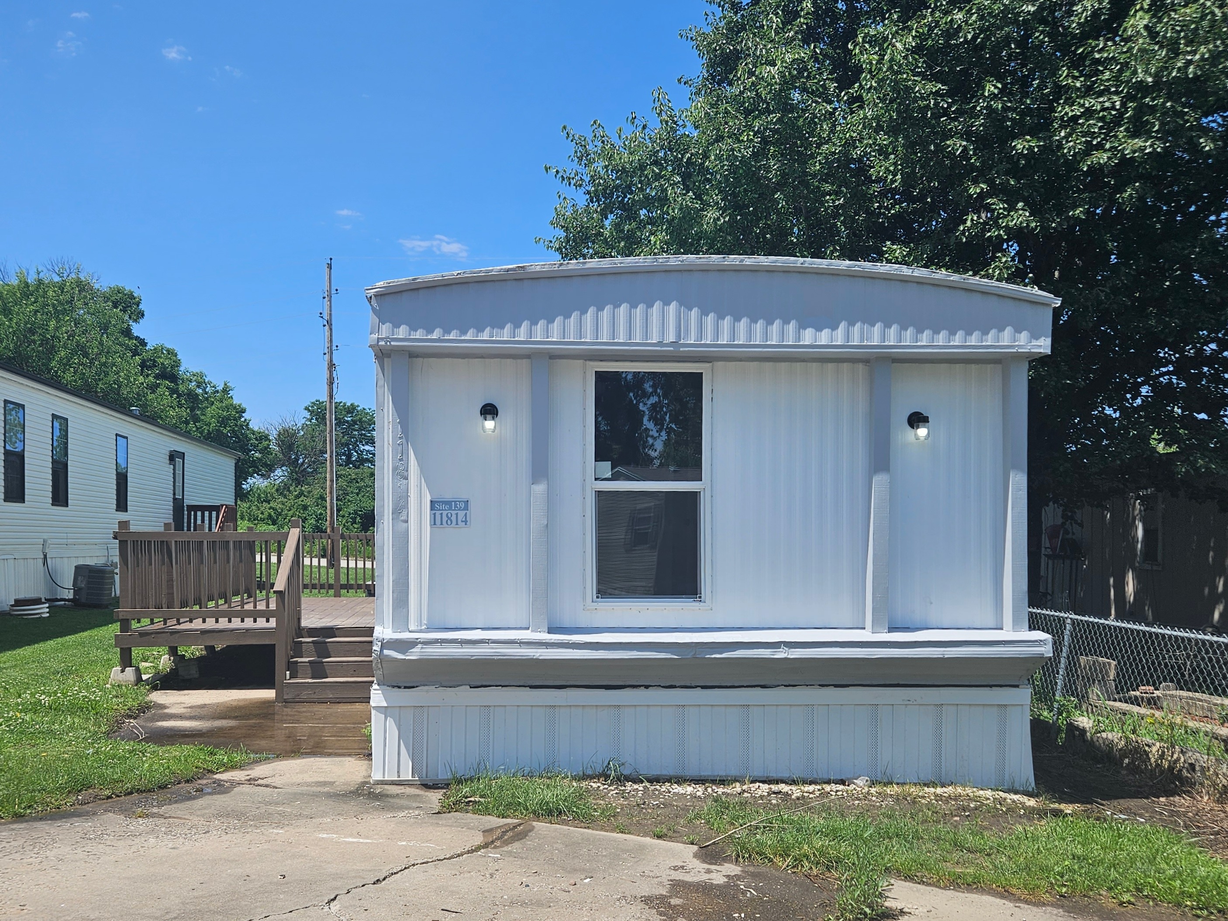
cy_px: 460
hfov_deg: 73.9
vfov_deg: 58.9
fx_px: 816
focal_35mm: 23
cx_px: 614
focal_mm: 5.4
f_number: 1.8
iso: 25
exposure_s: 1/2105
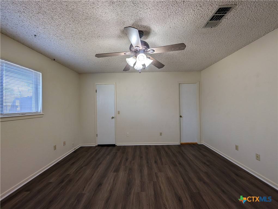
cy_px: 104
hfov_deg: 110.5
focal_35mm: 12
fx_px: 96
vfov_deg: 94.6
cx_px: 139
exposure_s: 1/121
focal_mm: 2.02
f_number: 1.7
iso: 57
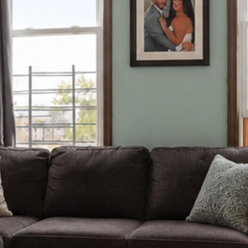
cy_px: 108
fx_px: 644
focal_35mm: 79
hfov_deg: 21.5
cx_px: 51
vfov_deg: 21.8
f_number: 4
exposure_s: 1/25
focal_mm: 16.5
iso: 64
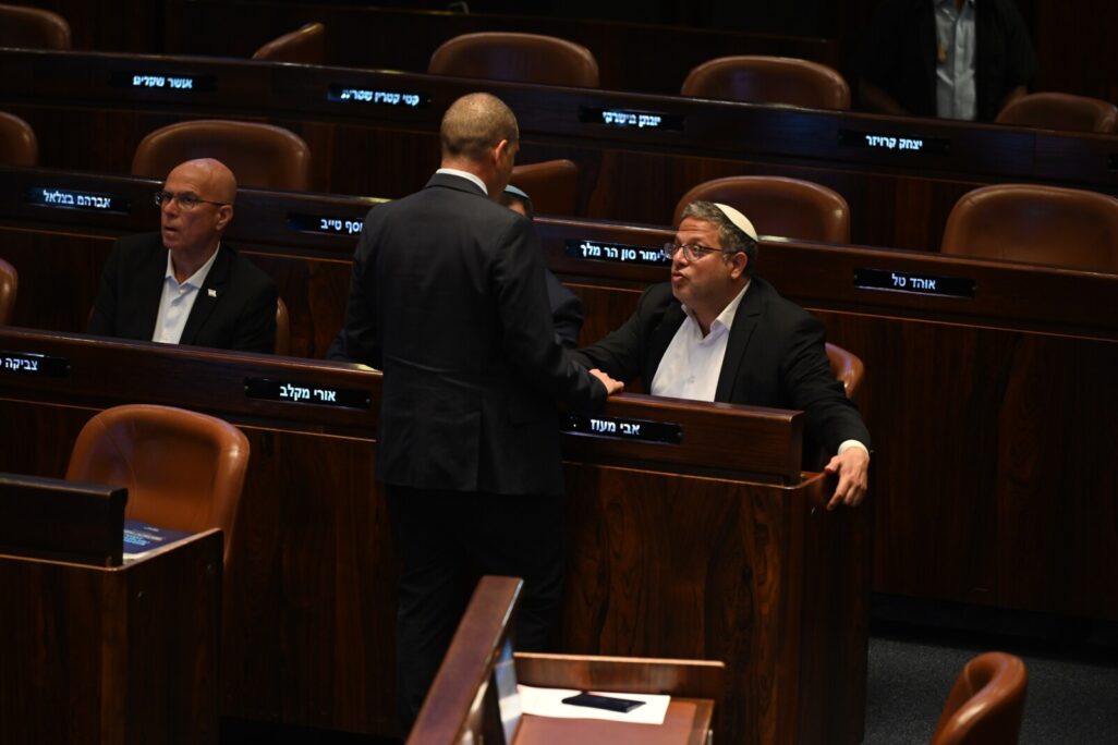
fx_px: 6211
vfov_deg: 6.9
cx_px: 559
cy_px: 372
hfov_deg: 10.3
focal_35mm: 200
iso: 1600
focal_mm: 200
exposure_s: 1/80
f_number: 4
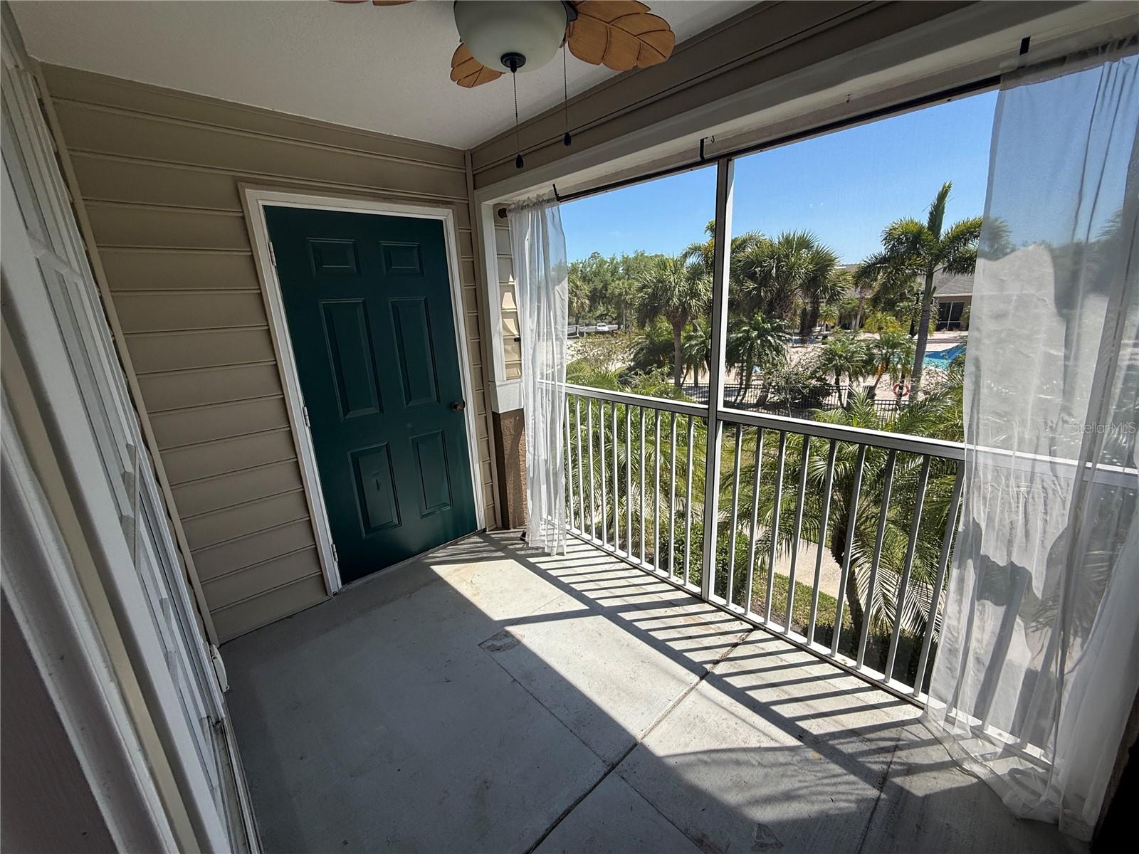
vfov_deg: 85.7
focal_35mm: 14
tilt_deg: -13.4
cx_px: 570
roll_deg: +3.8
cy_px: 427
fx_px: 461
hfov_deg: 102.1
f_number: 2.2
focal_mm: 2.22
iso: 50
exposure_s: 1/1001
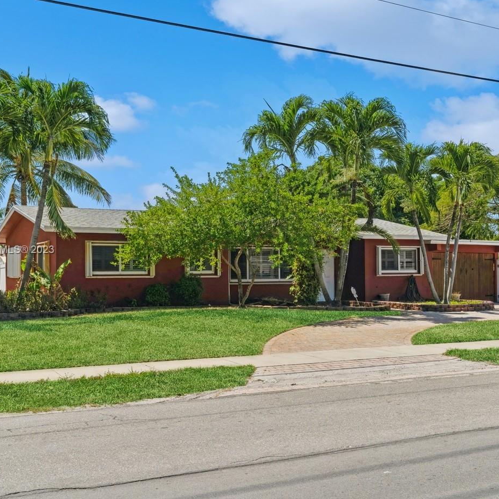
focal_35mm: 45
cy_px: 251
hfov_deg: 37.5
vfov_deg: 37.6
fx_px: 734
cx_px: 277
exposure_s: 1/400
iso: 100
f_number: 7.1
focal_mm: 35
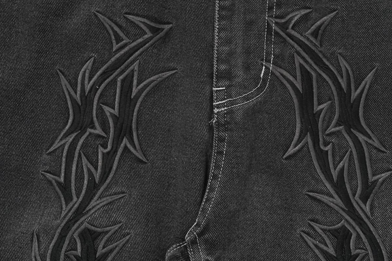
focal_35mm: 44
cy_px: 136
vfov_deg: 30.5
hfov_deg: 44.4
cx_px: 224
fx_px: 479
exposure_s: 1/100
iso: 1600
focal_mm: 35
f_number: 10
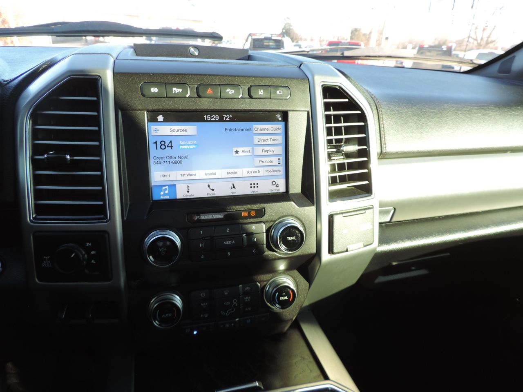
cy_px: 196
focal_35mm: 24
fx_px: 363
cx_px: 262
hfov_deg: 71.6
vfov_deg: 56.8
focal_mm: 4.3
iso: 80
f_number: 3
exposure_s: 1/50
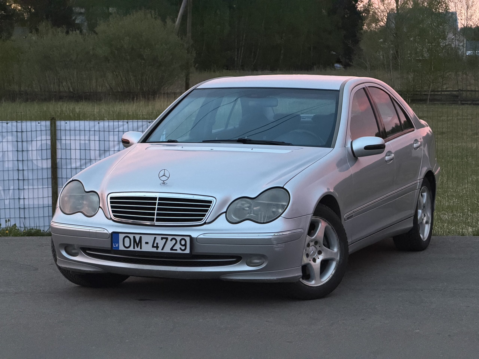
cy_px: 180
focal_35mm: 100
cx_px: 240
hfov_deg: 19.6
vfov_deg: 14.8
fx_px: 1384
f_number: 2.8
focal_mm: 16.89
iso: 640
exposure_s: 1/68
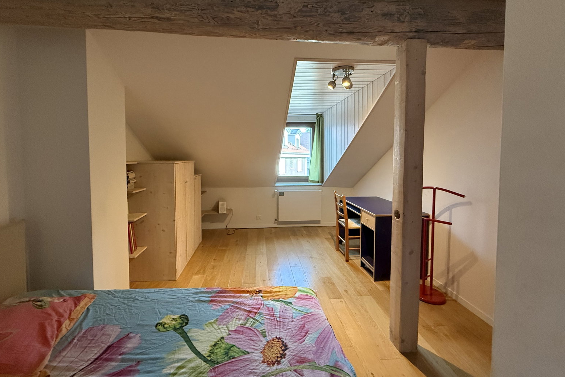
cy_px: 166
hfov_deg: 100.4
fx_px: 235
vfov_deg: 77.0
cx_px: 275
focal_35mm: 15
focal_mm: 2.22
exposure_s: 1/100
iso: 640
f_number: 2.2
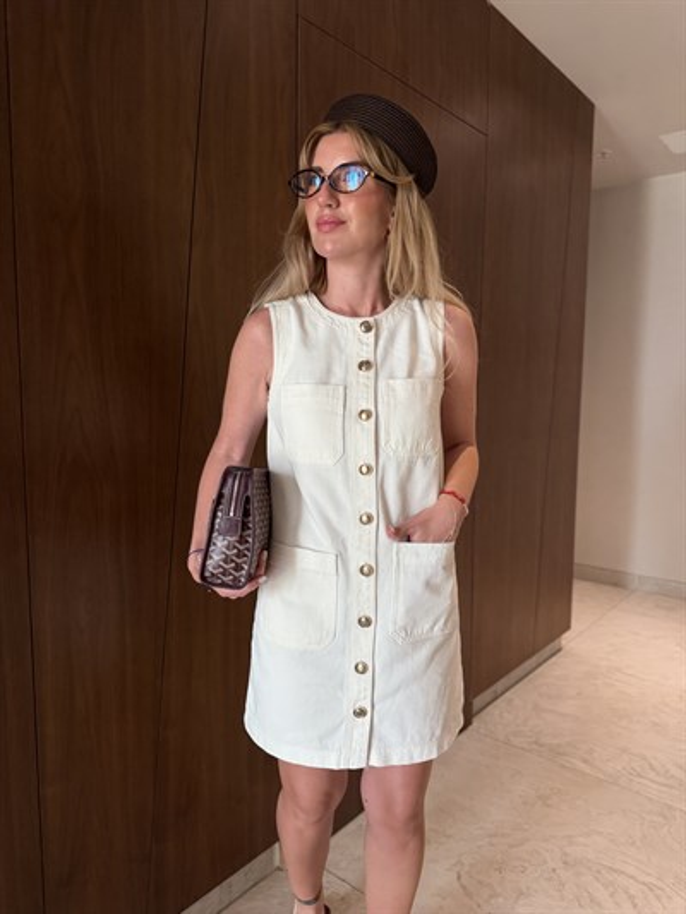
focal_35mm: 24
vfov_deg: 71.6
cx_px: 343
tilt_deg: -4.1
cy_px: 457
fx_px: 634
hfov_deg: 56.8
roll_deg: -1.4
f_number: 1.78
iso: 200
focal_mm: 6.76
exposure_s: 1/100
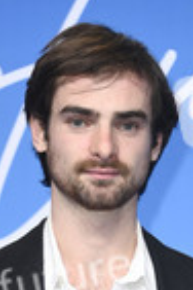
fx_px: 2654
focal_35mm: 330
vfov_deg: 6.2
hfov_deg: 4.2
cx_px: 92
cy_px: 407
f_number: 5.6
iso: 1250
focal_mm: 116
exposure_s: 1/250
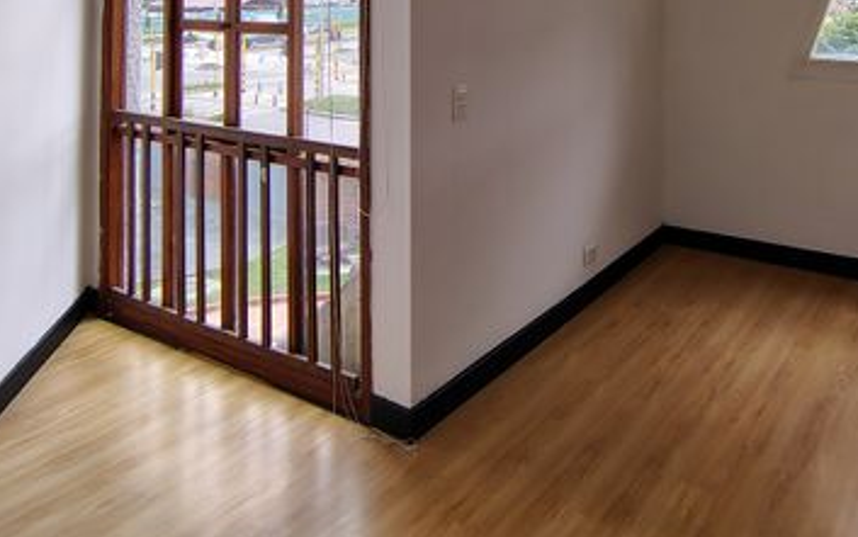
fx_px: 749
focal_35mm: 32
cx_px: 558
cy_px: -41
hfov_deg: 58.5
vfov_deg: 34.5
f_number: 2.2
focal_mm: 2.13
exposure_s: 1/274
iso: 100
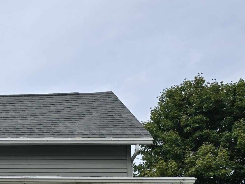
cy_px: 241
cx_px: -57
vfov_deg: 18.7
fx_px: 517
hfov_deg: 24.0
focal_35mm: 73
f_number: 1.7
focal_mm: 6.3
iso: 12
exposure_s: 1/636
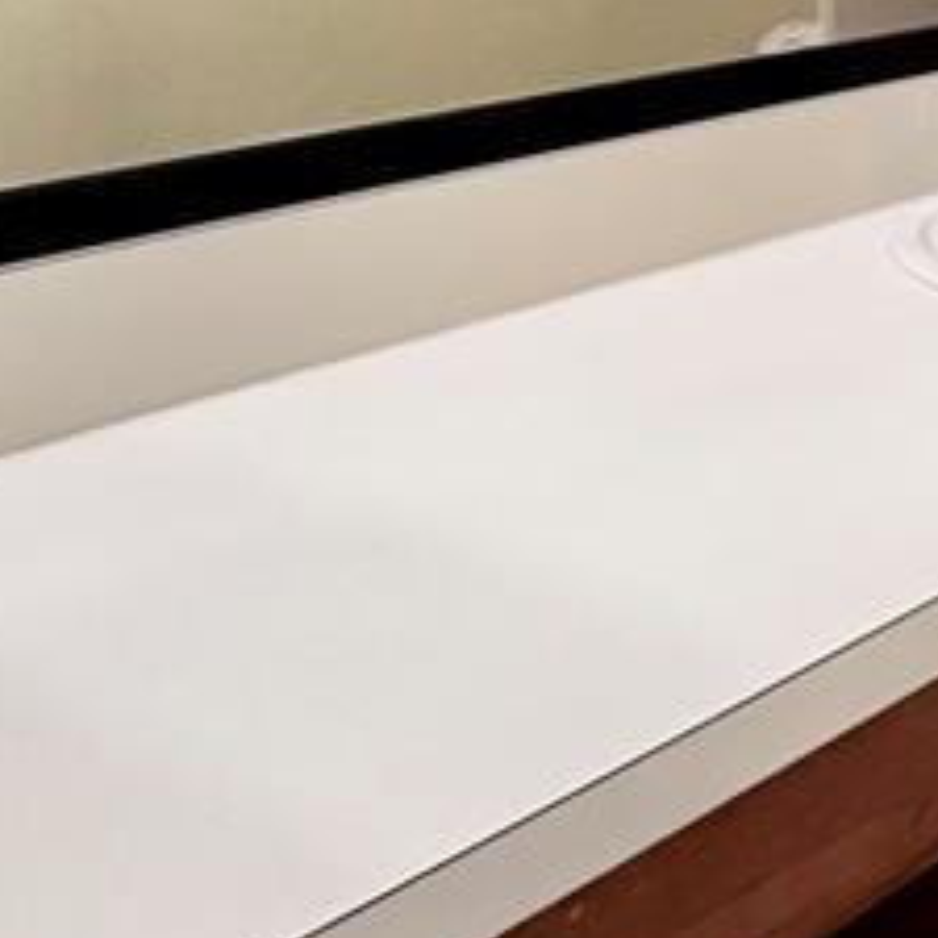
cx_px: 1380
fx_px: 2023
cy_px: -38
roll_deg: -0.6
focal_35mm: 66
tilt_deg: -6.4
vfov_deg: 24.7
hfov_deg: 22.0
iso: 320
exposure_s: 1/60
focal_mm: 2.22
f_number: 2.2
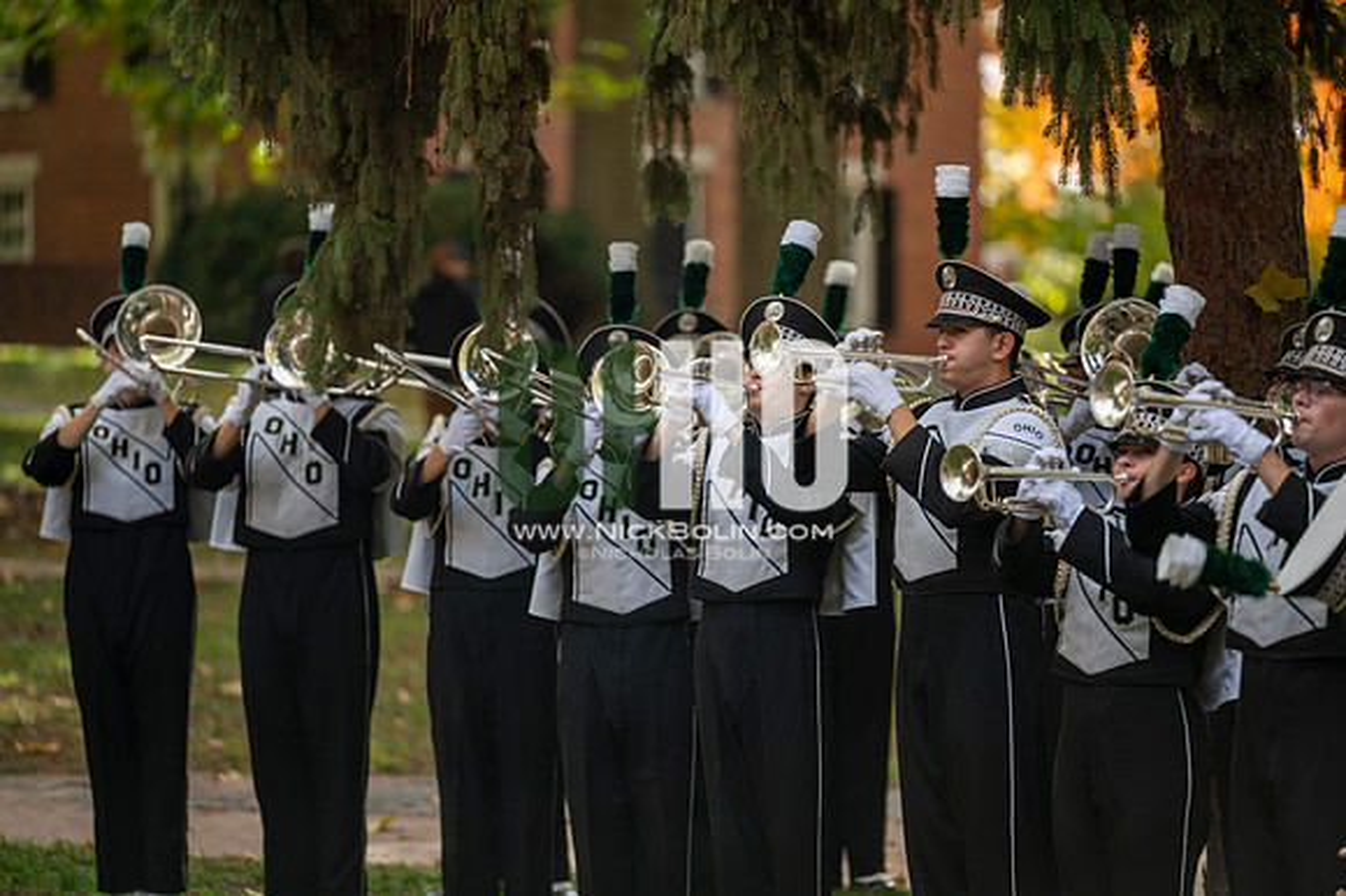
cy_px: 448
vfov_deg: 6.9
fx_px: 7473
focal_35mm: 200
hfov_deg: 10.3
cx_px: 673
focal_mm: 200
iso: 160
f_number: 2.8
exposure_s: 1/500
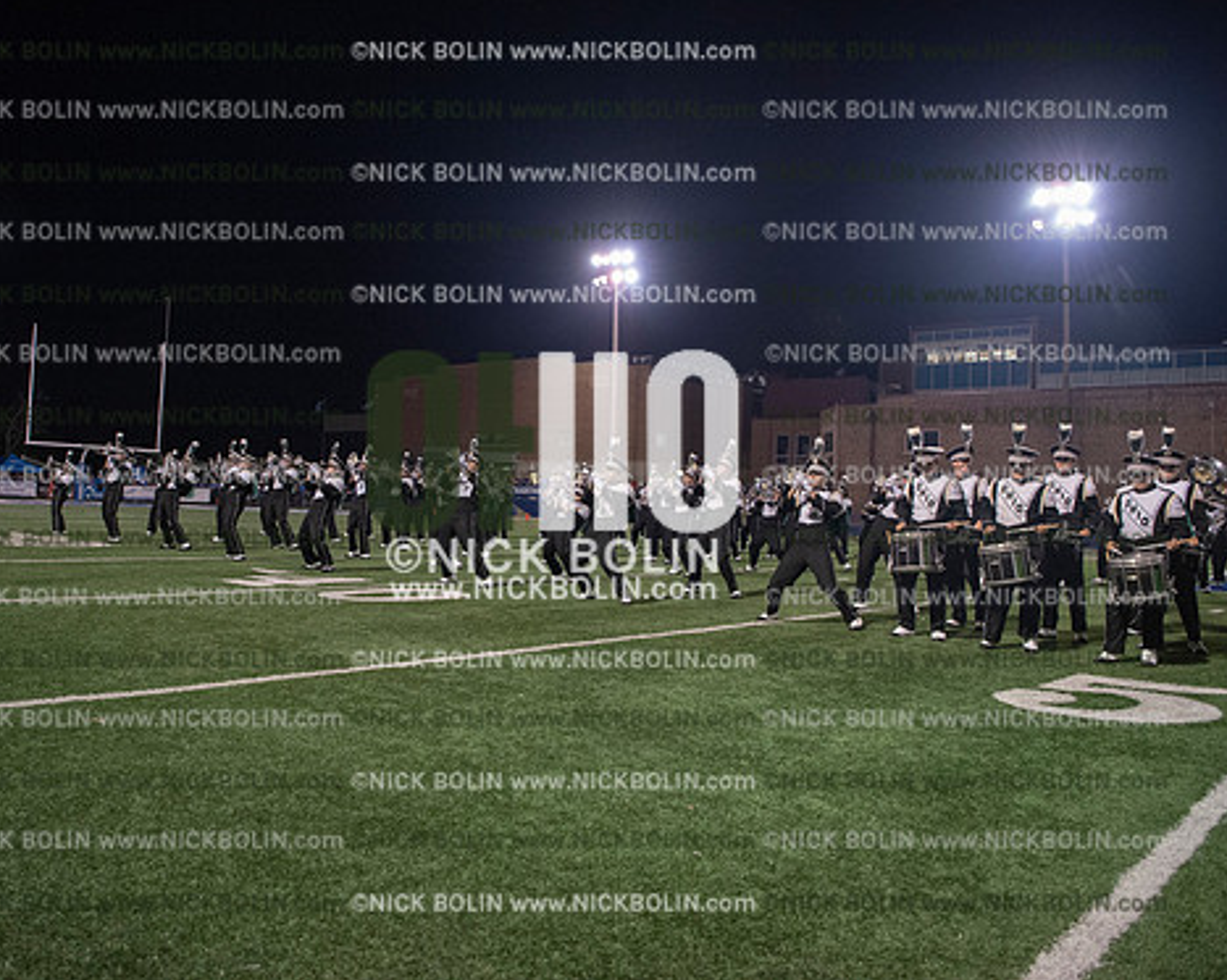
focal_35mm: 28
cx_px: 552
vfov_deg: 51.5
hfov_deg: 62.1
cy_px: 477
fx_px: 1016
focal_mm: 24
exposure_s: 1/500
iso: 3200
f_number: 3.2
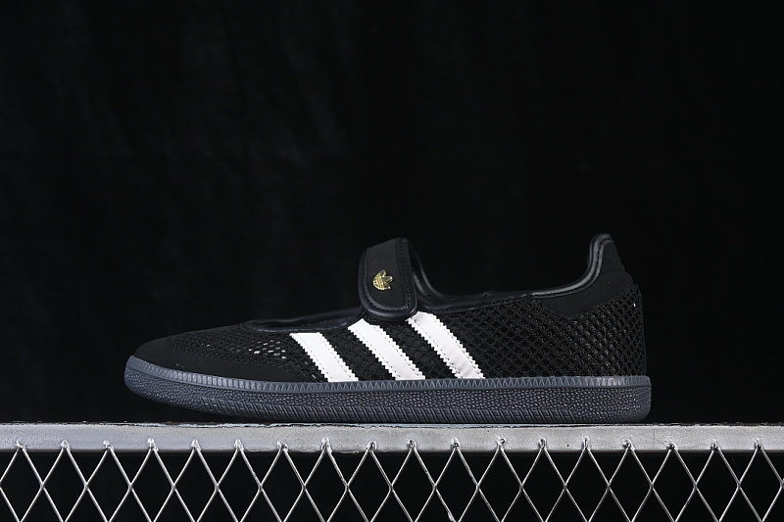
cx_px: 392
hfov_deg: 27.0
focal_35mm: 75
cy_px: 261
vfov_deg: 18.2
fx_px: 1633
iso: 160
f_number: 6.3
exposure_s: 1/60
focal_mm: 50
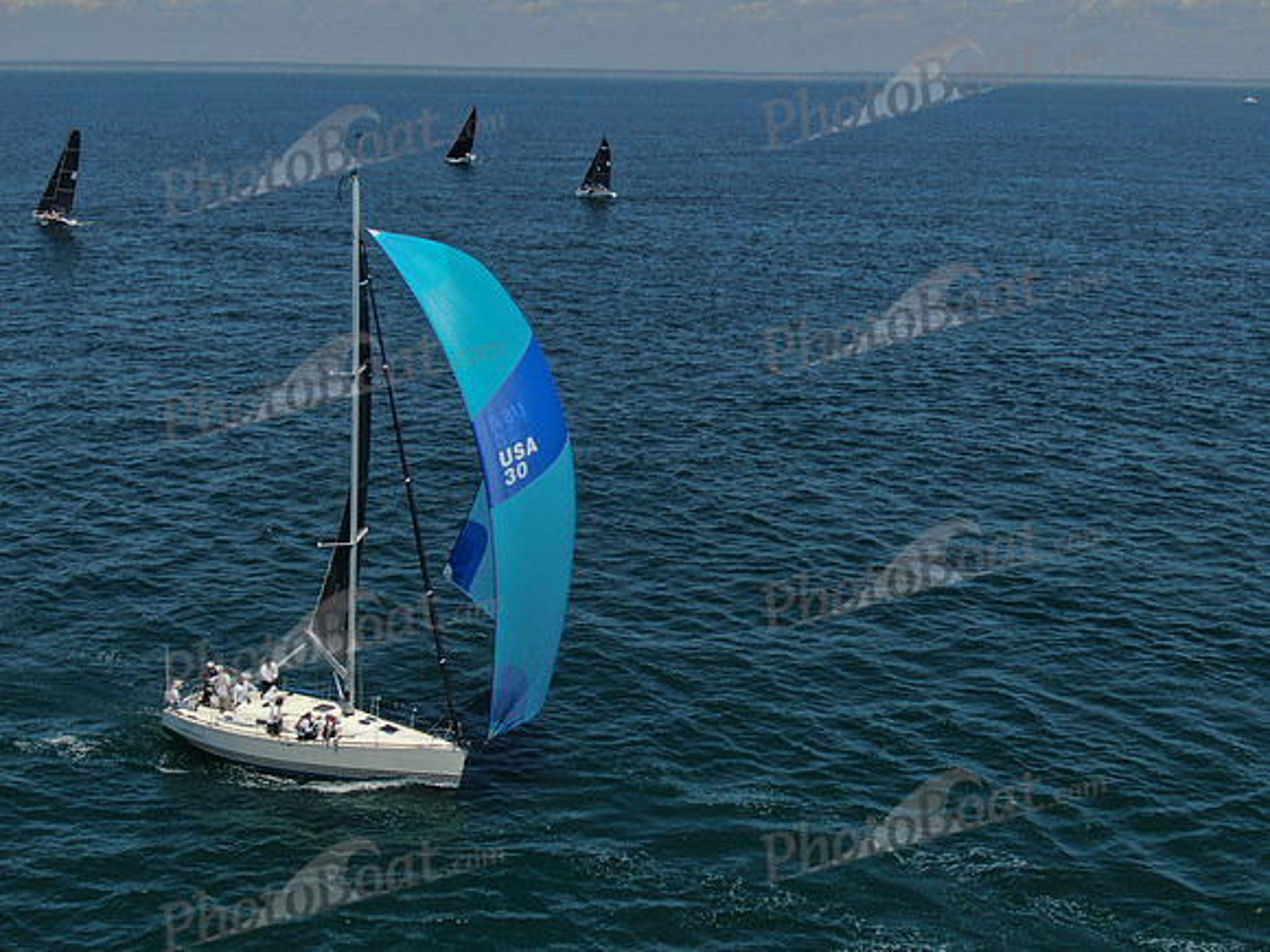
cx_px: 635
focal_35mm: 48
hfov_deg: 39.7
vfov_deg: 30.3
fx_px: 1761
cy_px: 476
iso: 100
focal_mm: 8.6
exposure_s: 1/1600
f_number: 3.8
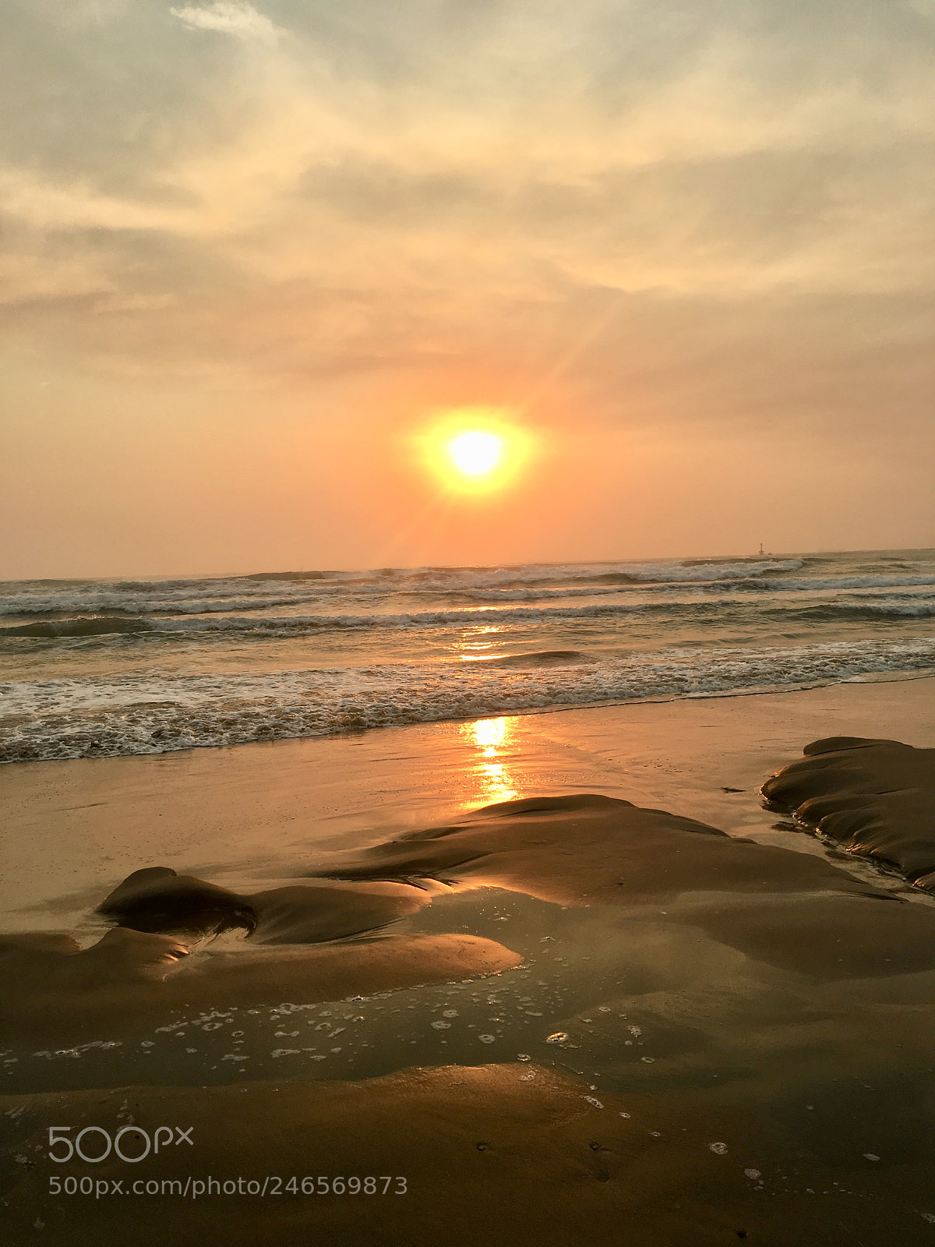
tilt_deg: -2.3
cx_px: 468
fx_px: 1044
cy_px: 624
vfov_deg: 61.7
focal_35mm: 29
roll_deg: +2.8
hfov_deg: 48.2
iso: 25
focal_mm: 4.15
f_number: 2.2
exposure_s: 1/1166
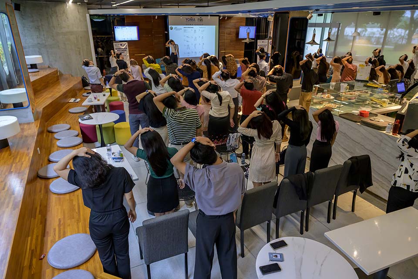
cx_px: 209
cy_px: 140
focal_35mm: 24
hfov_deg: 73.7
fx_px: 279
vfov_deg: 53.1
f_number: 4.5
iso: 5000
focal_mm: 24
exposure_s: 1/200
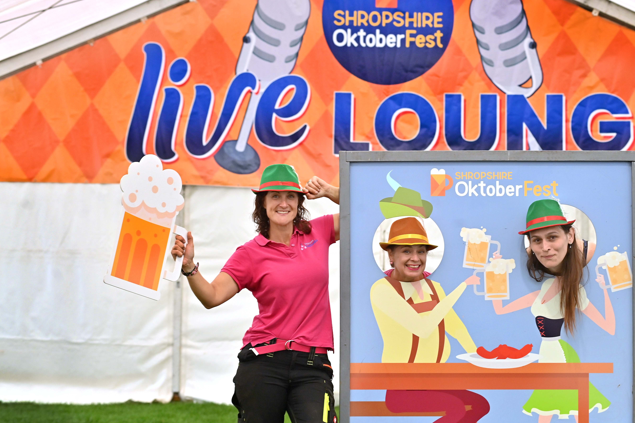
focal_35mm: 119
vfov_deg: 11.5
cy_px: 212
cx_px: 393
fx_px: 2098
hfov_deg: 17.2
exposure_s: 1/160
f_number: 5.6
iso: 640
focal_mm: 95
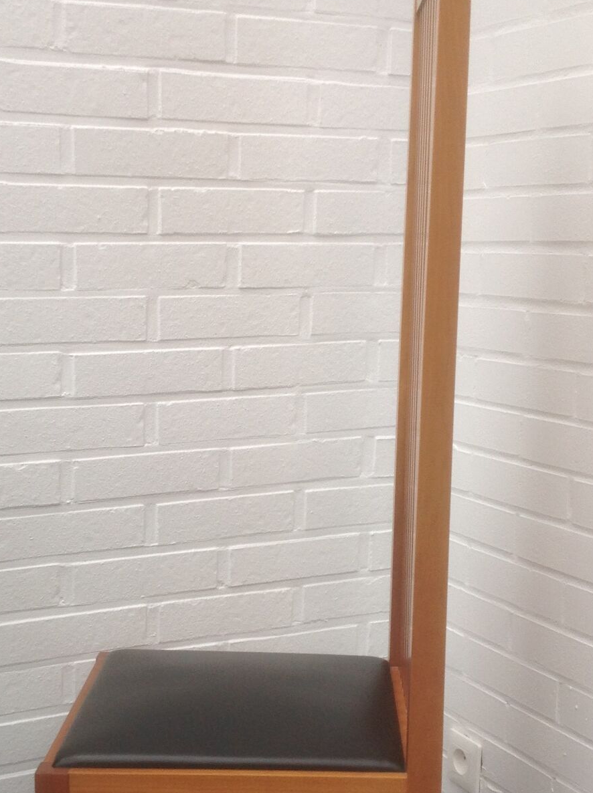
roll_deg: -0.6
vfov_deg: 32.5
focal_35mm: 59
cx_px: 266
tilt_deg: -10.6
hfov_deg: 24.7
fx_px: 1351
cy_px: 509
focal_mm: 4.28
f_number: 2.4
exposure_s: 1/17
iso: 50
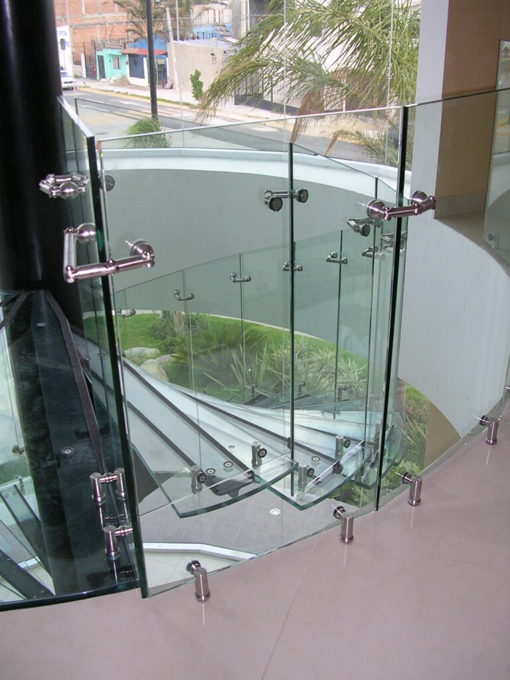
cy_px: 340
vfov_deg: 49.0
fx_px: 746
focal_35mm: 38
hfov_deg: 37.7
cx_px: 255
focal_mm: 5.8
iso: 50
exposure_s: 1/92.4
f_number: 2.8
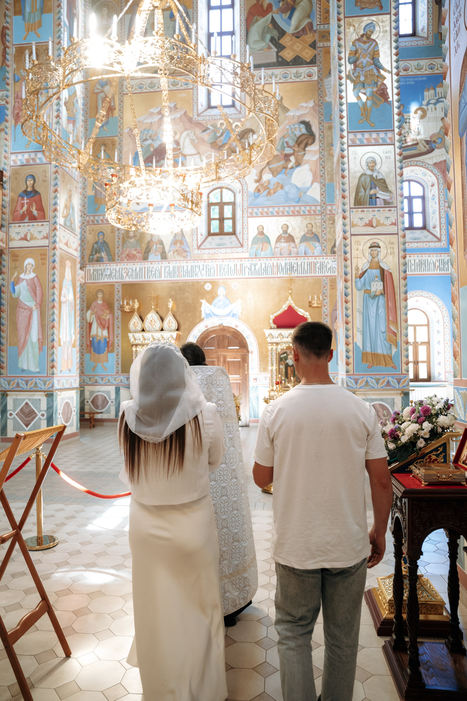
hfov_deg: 53.1
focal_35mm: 24
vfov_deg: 73.7
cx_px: 234
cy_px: 350
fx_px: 467
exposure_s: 1/125
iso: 2500
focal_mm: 24
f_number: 3.2
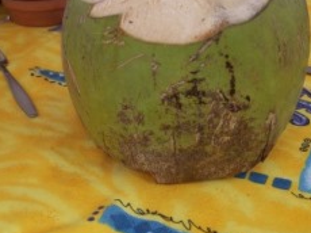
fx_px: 610
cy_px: 50
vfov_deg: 21.3
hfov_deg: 28.6
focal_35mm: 68
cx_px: 165
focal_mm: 8
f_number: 2.8
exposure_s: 1/250
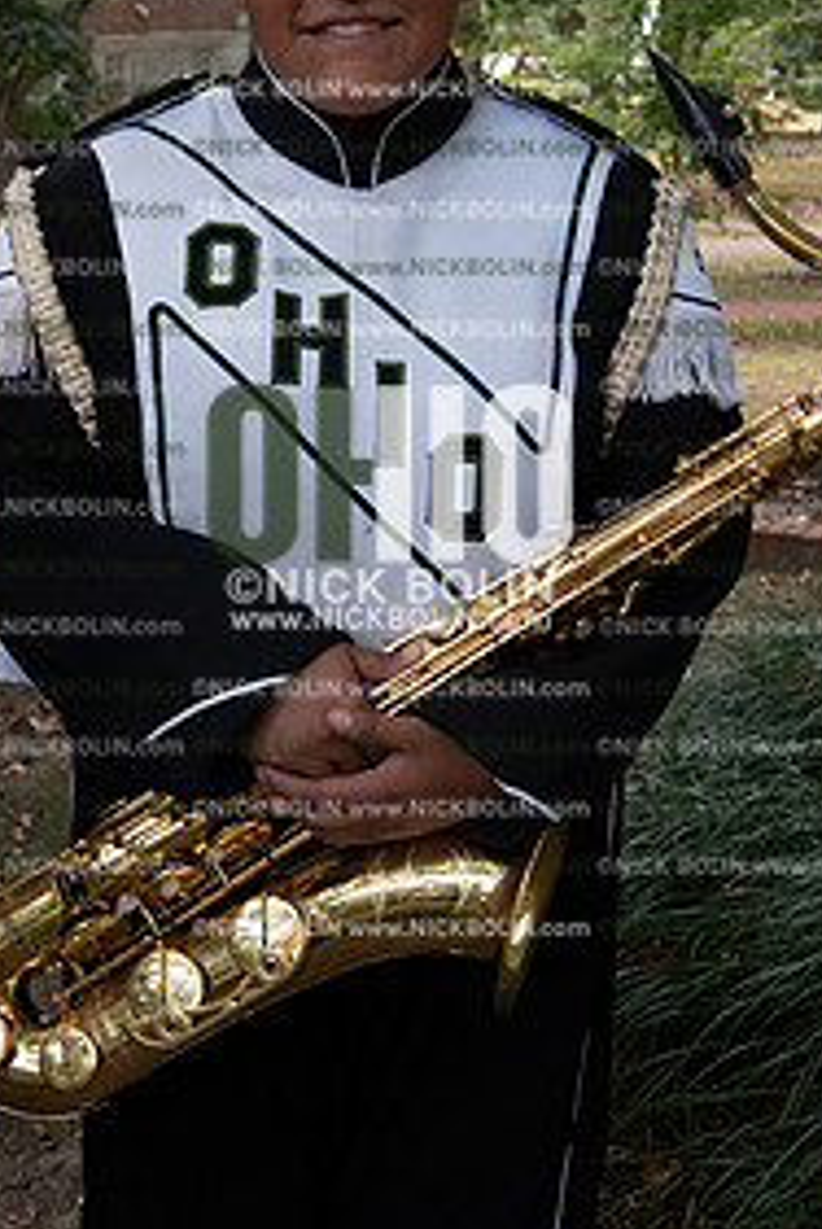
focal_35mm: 64
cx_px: 389
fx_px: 2186
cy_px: 507
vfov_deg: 31.3
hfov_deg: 21.3
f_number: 8
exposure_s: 1/100
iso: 500
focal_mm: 40
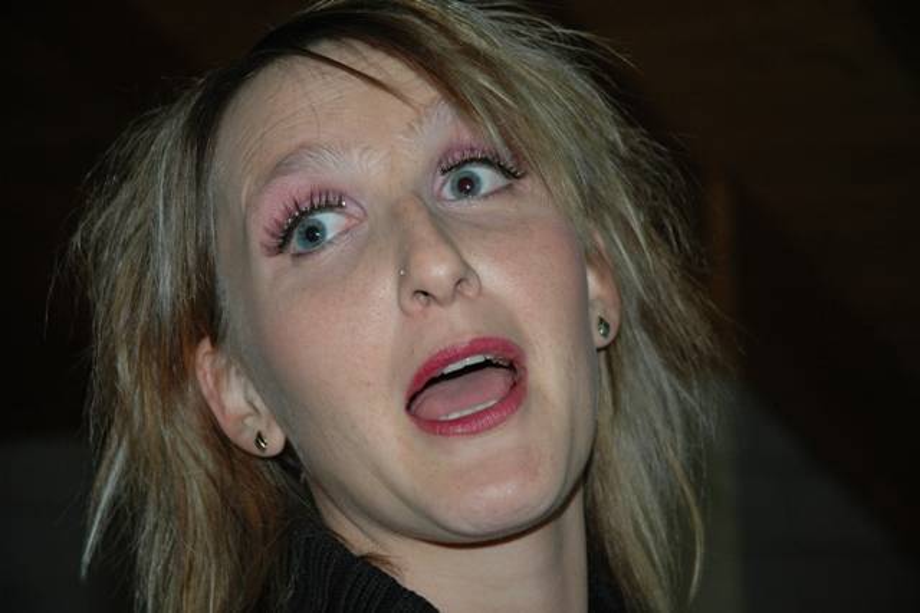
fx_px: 2682
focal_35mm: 105
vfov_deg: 13.0
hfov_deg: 19.5
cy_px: 306
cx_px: 460
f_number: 4.5
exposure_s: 1/60
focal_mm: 70
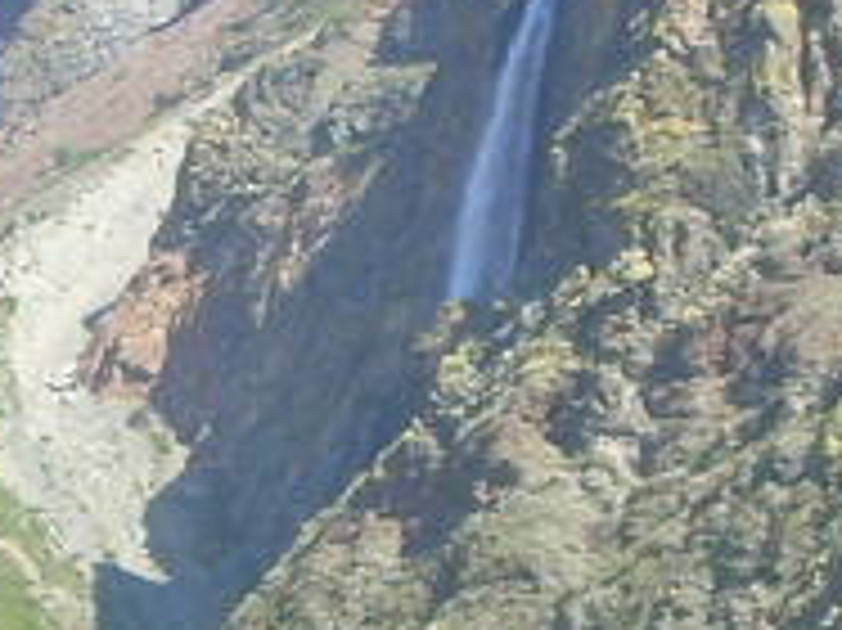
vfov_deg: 4.8
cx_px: 212
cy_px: 362
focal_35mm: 307
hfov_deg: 6.5
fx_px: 7463
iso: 50
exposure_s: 1/229
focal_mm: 13.9
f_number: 4
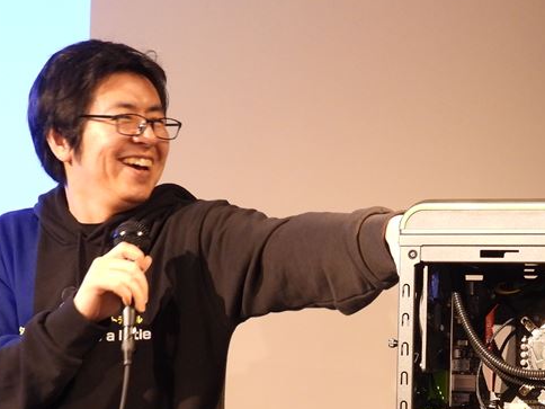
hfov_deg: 25.9
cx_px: 434
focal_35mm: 74
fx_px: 1165
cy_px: 332
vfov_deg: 19.7
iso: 400
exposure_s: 1/15
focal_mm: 6.2
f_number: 3.2
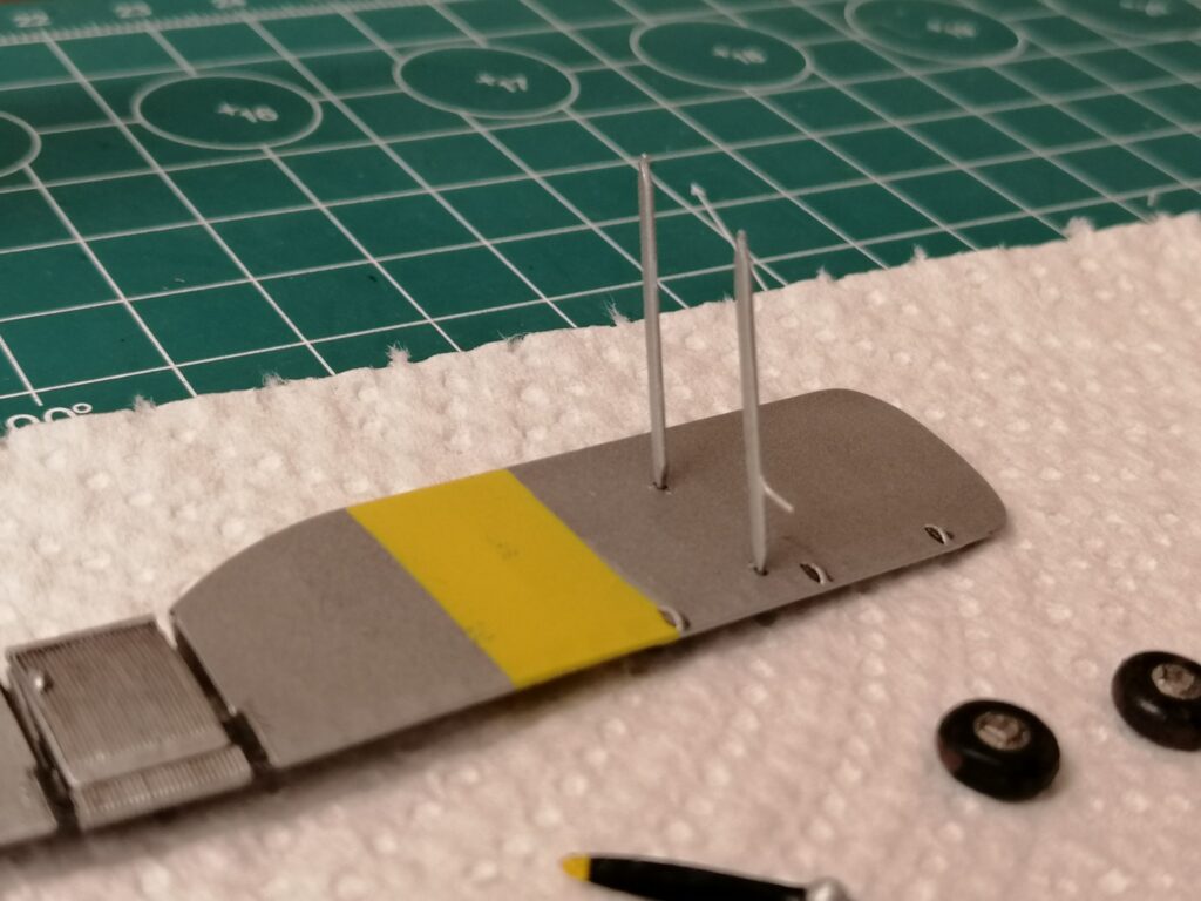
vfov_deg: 27.0
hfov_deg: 35.5
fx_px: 1874
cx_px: 600
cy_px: 450
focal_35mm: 54
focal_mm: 3.95
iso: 200
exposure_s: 1/33.3
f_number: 1.8
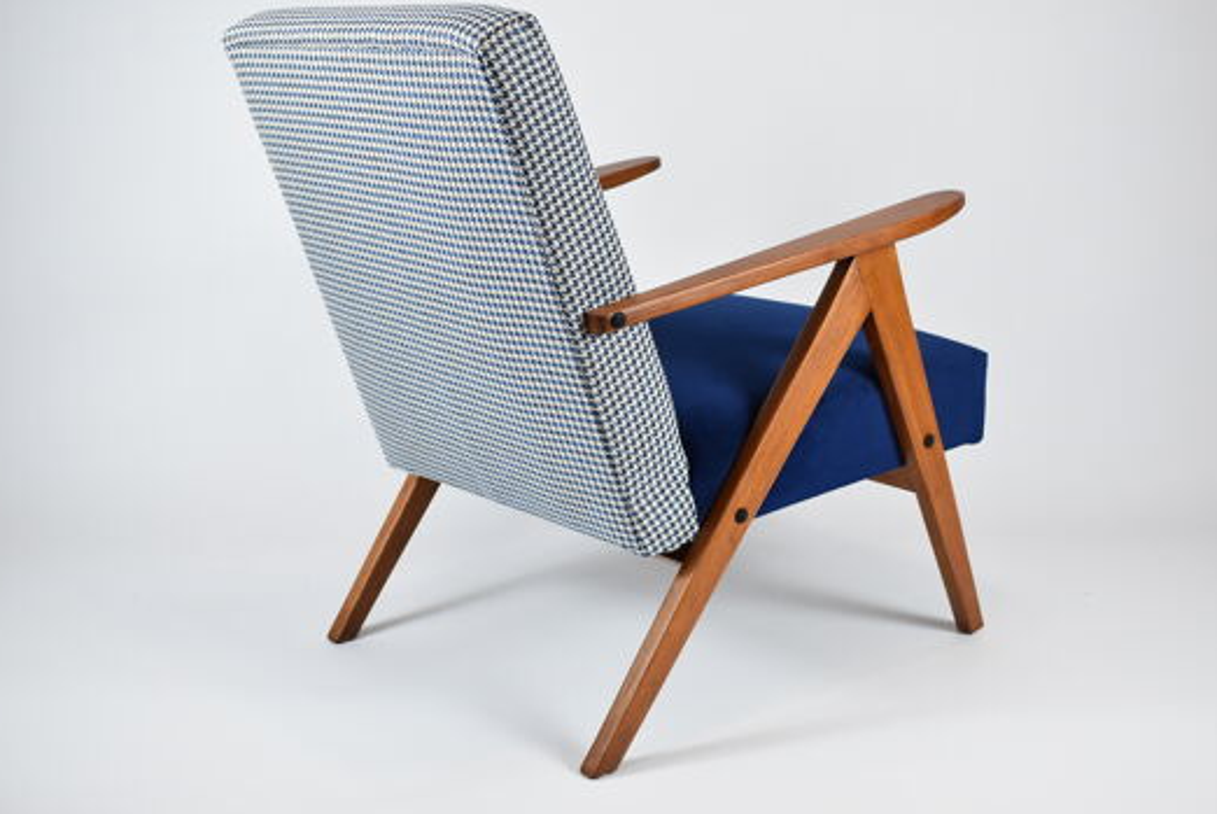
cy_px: 388
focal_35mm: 47
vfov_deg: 28.9
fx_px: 1576
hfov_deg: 42.2
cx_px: 627
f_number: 5
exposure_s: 1/125
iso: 800
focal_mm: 27
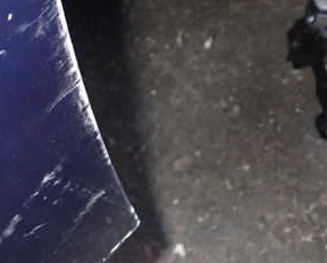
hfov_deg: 27.9
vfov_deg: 23.5
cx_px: 26
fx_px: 630
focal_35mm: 65
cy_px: 98
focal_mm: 5.79
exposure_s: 1/30
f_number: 7.1
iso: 800
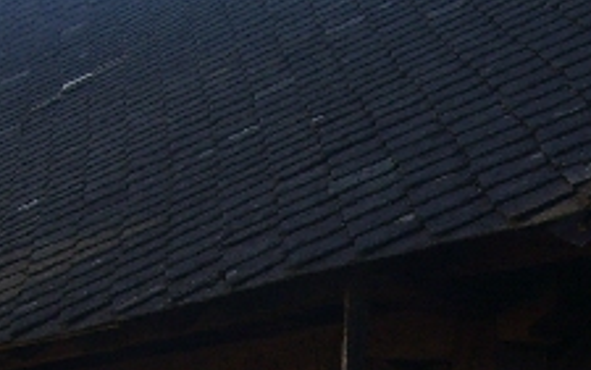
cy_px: 367
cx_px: 399
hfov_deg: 15.8
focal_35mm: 132
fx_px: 2128
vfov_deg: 9.9
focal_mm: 5.8
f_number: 2.8
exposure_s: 1/500
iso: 50
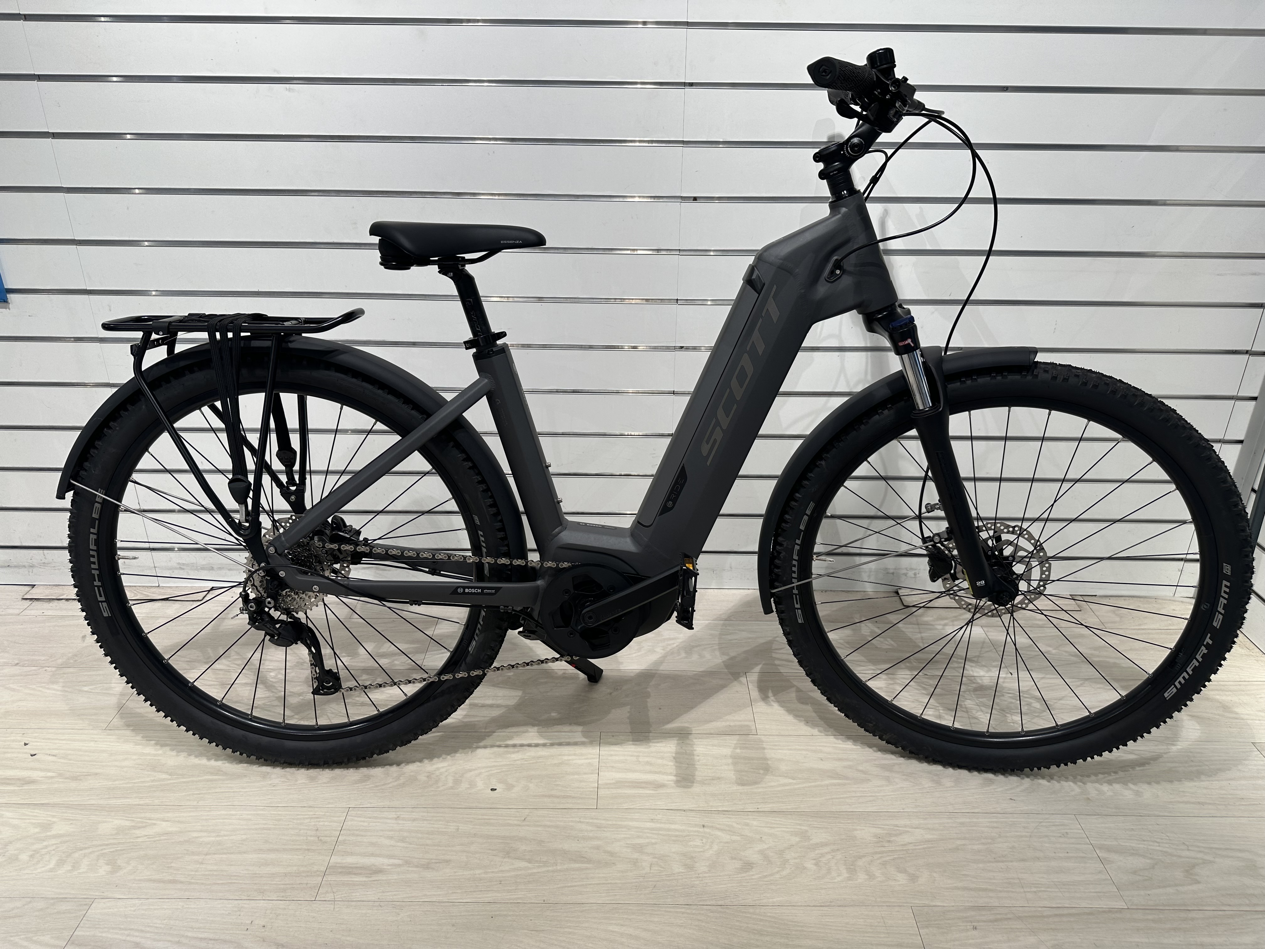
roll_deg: +0.0
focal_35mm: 24
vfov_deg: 56.8
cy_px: 474
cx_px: 632
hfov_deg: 71.6
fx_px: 877
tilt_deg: -25.2
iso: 50
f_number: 1.78
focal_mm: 6.86
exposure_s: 1/108
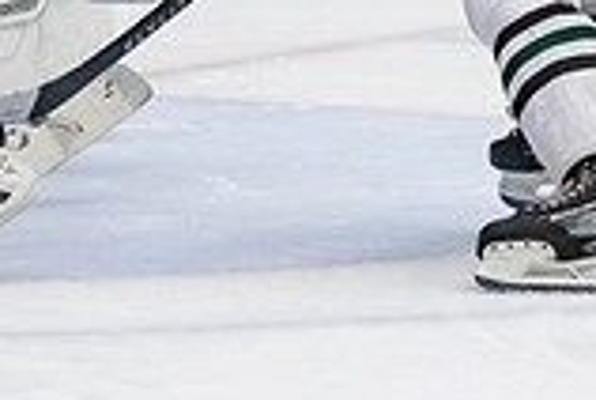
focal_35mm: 639
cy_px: -290
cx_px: 561
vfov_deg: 2.2
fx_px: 10599
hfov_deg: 3.2
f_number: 3.2
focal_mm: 98
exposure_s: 1/640
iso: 2000
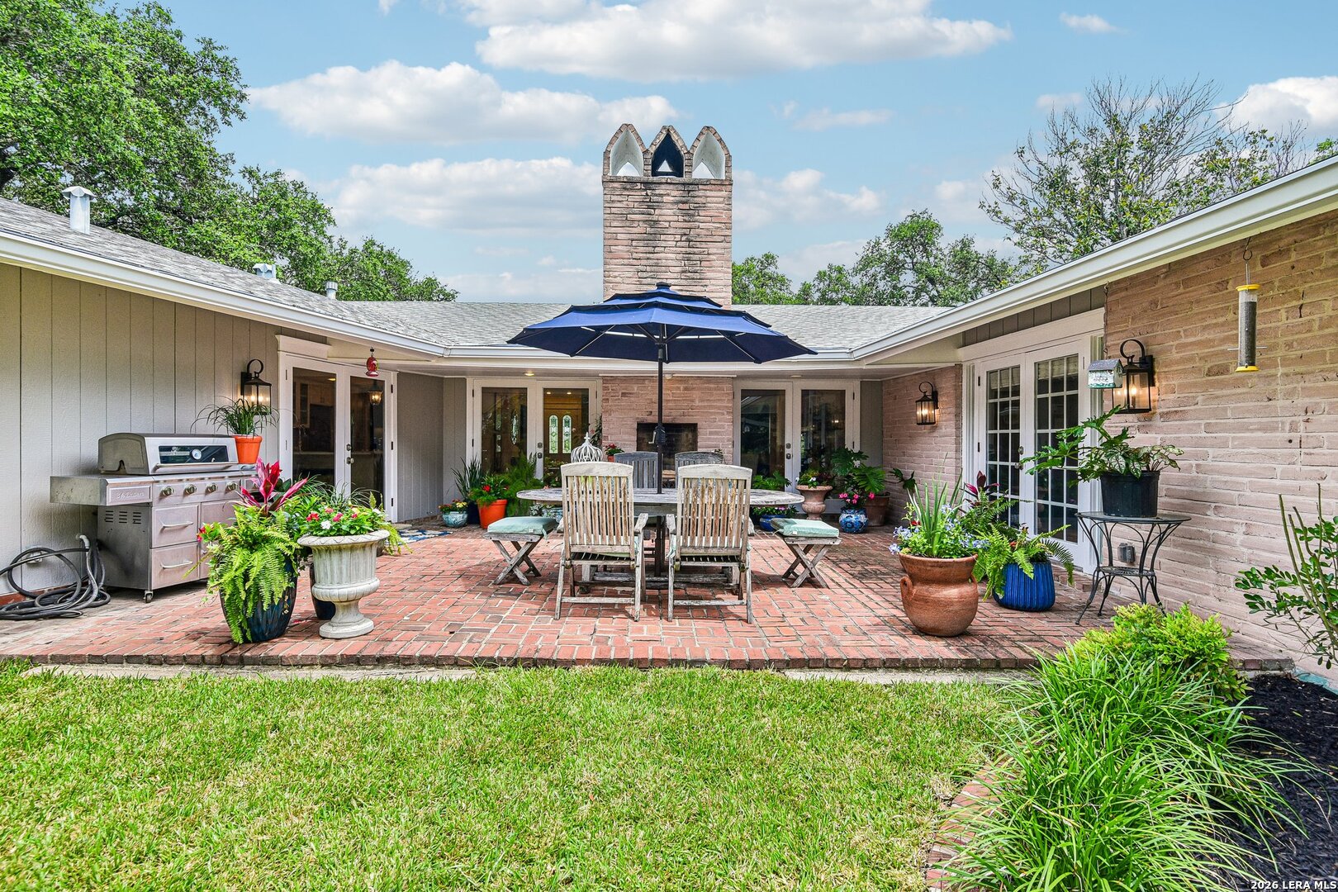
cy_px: 446
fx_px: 706
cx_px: 669
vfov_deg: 64.6
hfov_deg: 86.9
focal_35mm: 19
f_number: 8
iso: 400
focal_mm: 19
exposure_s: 1/320
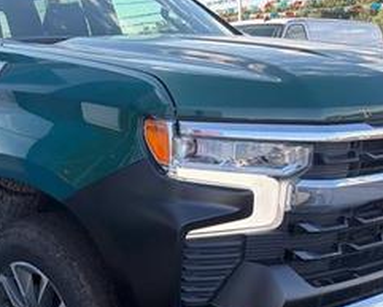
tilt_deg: -18.4
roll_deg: +3.0
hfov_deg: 37.4
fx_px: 556
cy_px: 237
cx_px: 111
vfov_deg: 30.3
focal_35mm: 49
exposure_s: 1/765
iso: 100
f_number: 1.78
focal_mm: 6.76
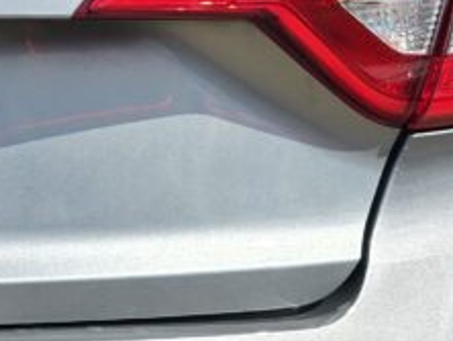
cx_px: -373
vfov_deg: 13.9
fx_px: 1389
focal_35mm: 106
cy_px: 274
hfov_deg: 15.7
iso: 12
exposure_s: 1/861
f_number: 1.7
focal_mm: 6.3
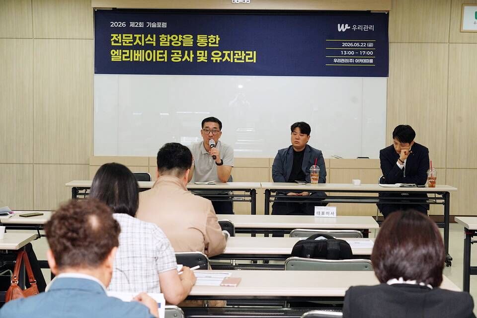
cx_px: 238
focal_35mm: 69
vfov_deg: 19.7
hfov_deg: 29.2
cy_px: 159
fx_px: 914
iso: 2000
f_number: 6.3
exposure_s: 1/160
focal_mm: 69
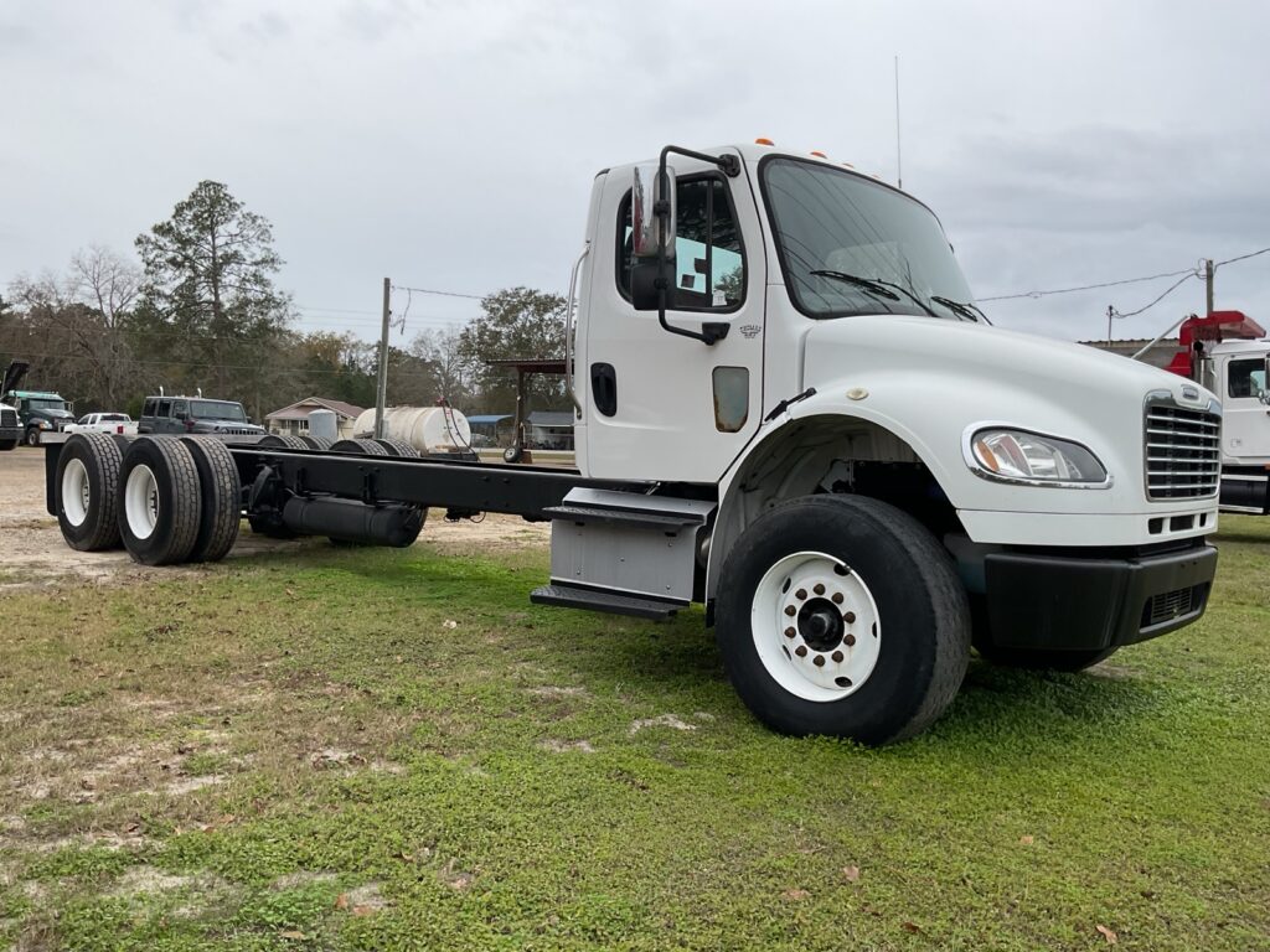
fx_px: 1064
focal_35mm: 29
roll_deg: -3.0
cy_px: 476
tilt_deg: -1.4
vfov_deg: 48.2
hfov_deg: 61.7
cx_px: 635
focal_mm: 3
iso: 16
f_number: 1.8
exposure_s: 1/346
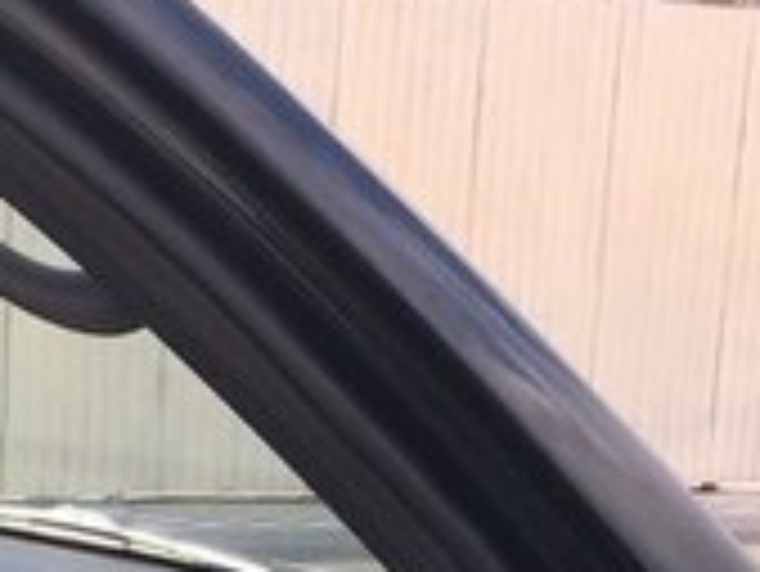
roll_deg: -1.0
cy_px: 944
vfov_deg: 12.3
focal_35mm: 113
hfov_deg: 16.6
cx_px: -171
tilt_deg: -14.0
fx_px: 2483
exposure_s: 1/777
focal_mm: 4.15
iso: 25
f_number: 2.2
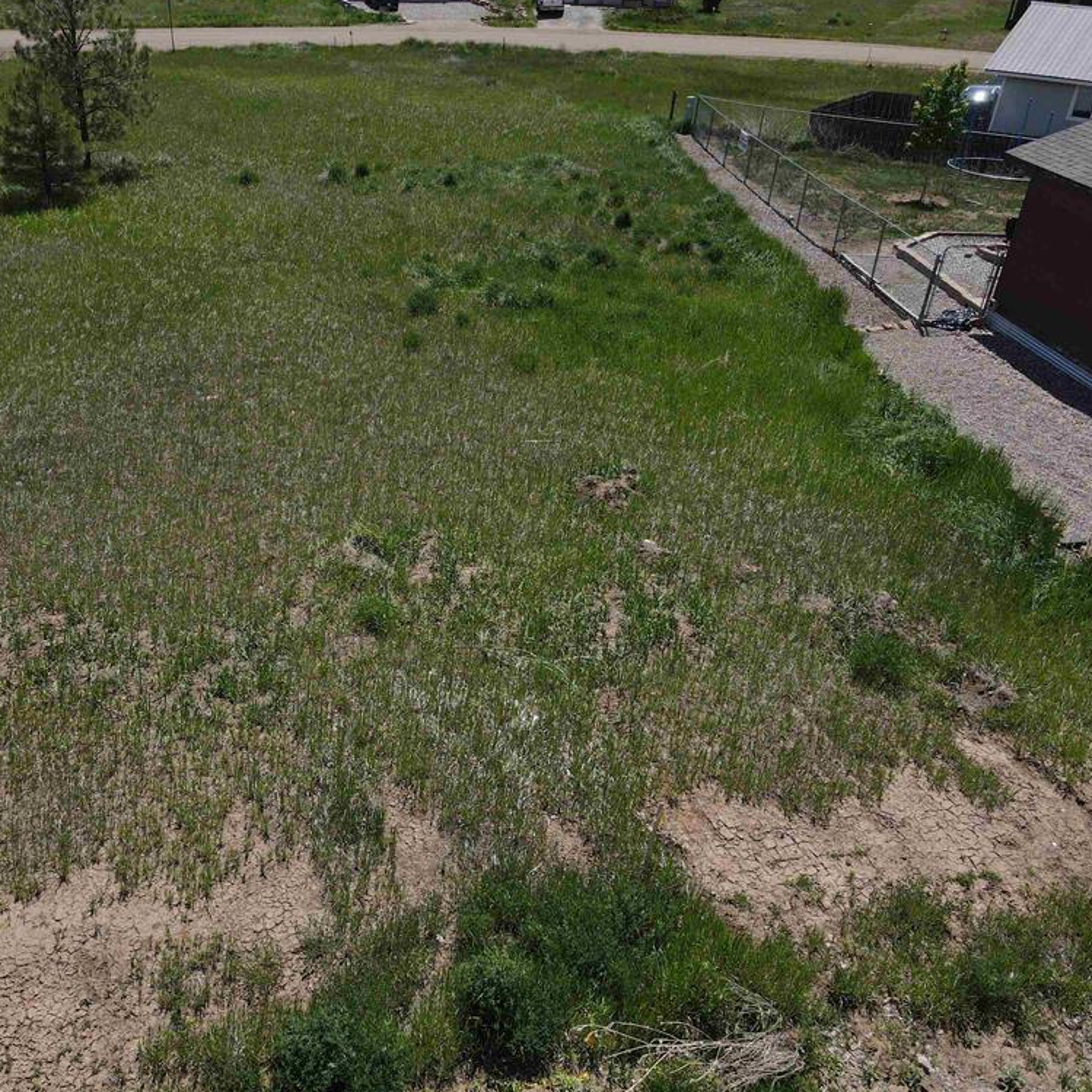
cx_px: 421
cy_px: 541
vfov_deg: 55.6
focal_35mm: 29
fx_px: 1035
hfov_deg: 55.1
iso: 100
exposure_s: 1/800
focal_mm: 4.5
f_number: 2.8
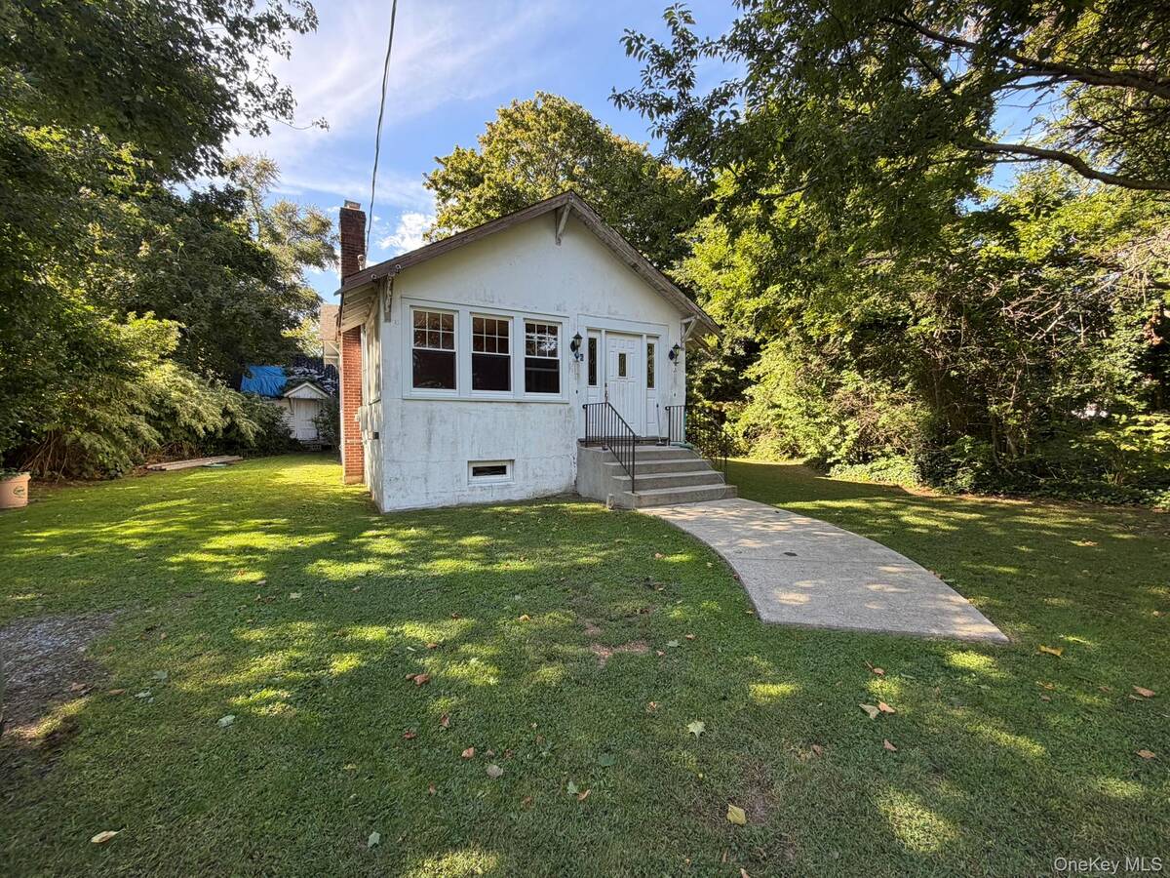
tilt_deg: -1.6
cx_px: 585
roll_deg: +1.0
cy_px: 439
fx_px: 473
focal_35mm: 14
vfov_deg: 85.7
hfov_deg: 102.1
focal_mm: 2.22
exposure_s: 1/191
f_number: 2.2
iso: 64
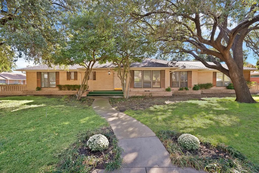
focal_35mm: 17
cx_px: 130
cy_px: 86
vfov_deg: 70.5
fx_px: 122
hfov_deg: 93.2
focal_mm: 17
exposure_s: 1/10
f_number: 9
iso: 640
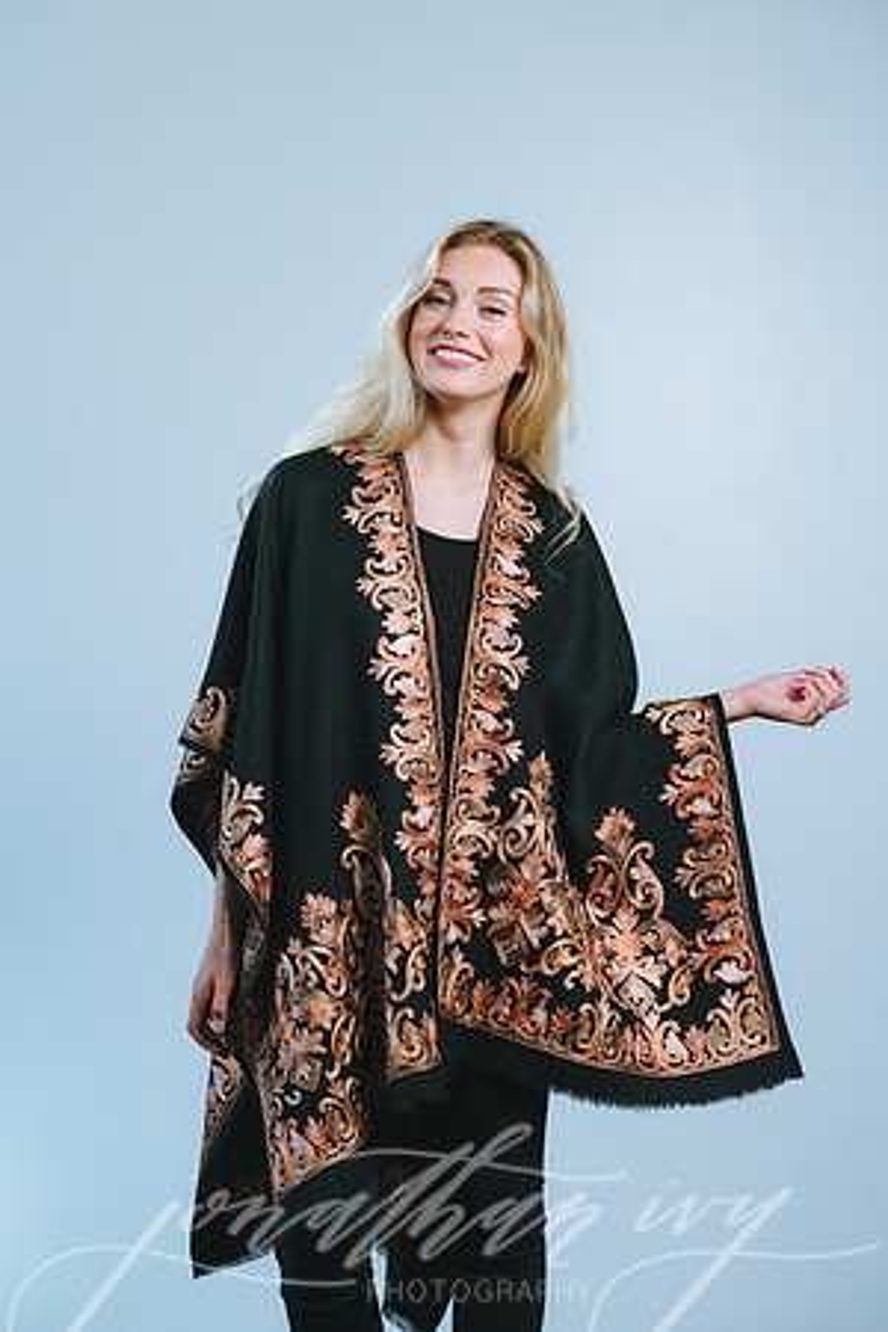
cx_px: 444
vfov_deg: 23.9
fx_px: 3145
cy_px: 666
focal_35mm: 85
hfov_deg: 16.1
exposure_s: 1/160
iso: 100
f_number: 4
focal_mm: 85
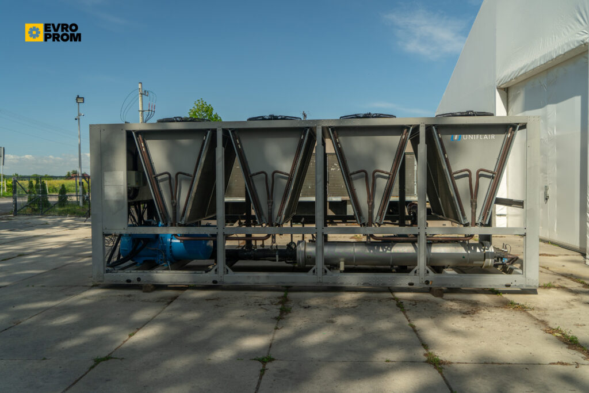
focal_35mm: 29
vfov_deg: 45.0
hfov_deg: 63.7
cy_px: 196
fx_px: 475
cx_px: 294
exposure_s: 1/400
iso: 160
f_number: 4.5
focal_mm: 29
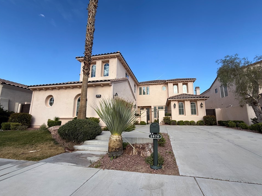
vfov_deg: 81.7
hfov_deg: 98.1
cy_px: 101
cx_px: 138
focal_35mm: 15
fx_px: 114
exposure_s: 1/1339
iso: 50
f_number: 2.2
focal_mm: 2.22
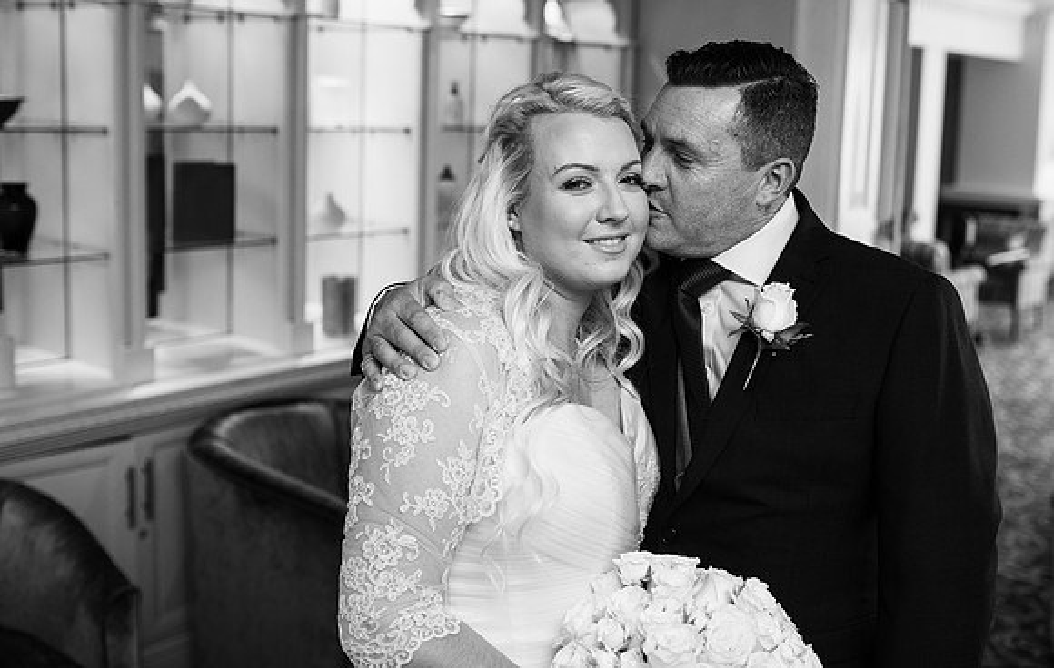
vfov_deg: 30.0
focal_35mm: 43
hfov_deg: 45.7
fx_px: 1243
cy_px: 243
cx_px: 640
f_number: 2.8
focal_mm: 35
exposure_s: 1/160
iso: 640
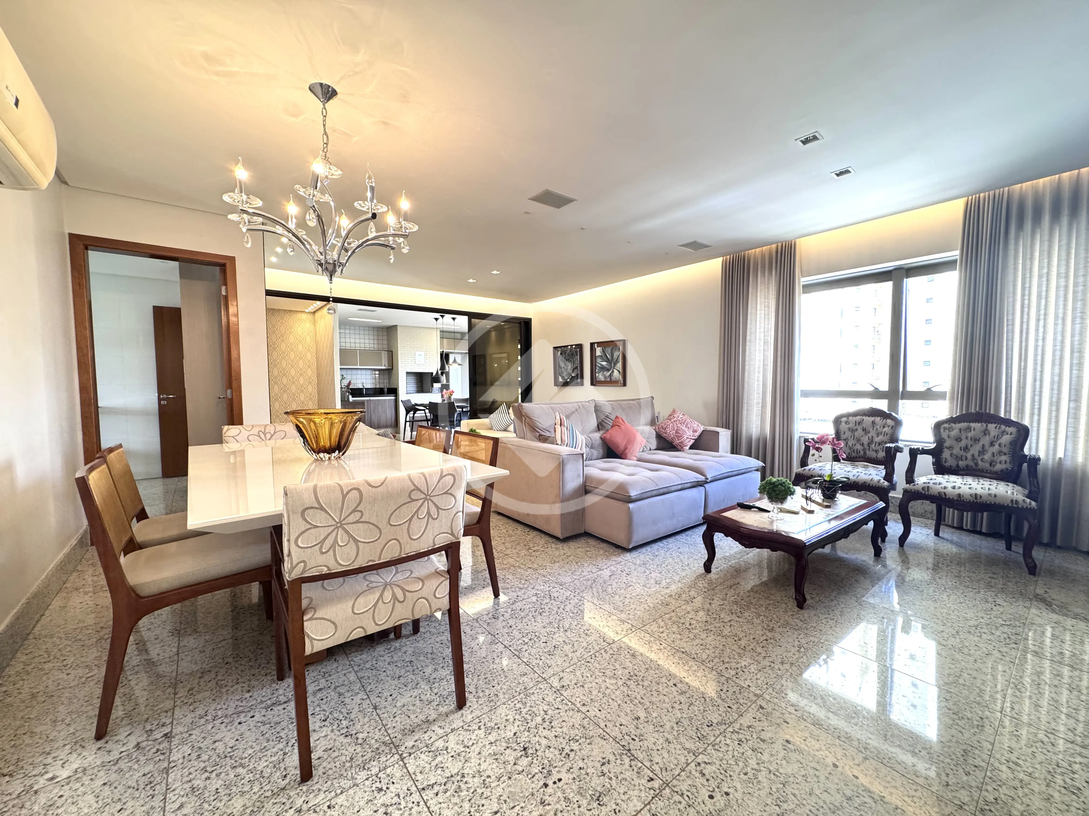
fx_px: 440
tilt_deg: -4.0
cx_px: 544
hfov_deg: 102.1
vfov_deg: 85.7
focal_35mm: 14
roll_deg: +0.1
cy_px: 408
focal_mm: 2.22
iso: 320
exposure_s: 1/60
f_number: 2.2
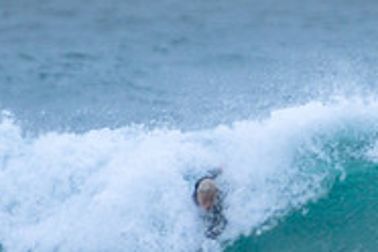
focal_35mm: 1711
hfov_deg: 1.2
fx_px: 17964
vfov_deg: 0.8
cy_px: 219
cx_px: 390
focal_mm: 400
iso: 360
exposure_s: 1/2000
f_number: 5.6
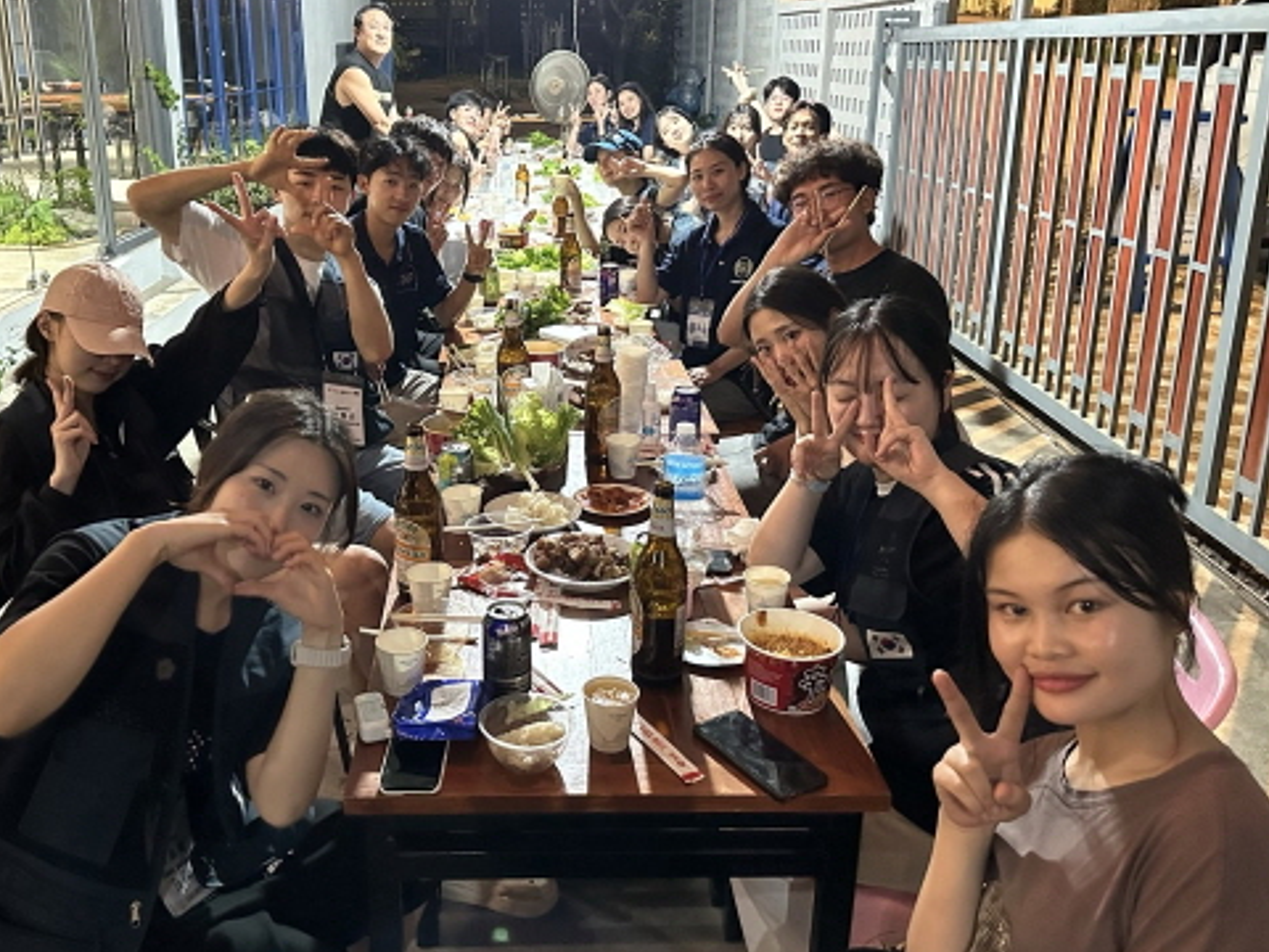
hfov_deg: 56.6
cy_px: 413
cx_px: 542
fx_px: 1173
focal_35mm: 32
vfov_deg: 44.1
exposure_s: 1/33
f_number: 1.78
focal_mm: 6.86
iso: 1000
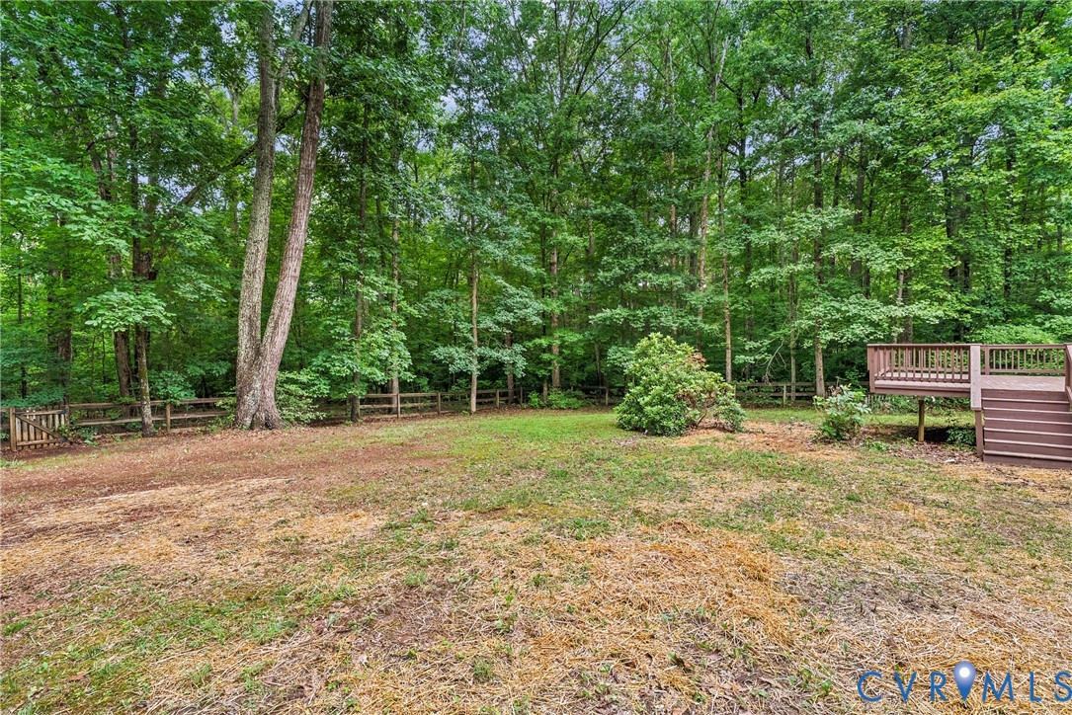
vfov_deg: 73.8
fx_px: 477
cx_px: 536
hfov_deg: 96.7
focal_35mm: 16
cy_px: 358
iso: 800
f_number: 8
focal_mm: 16
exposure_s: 1/25
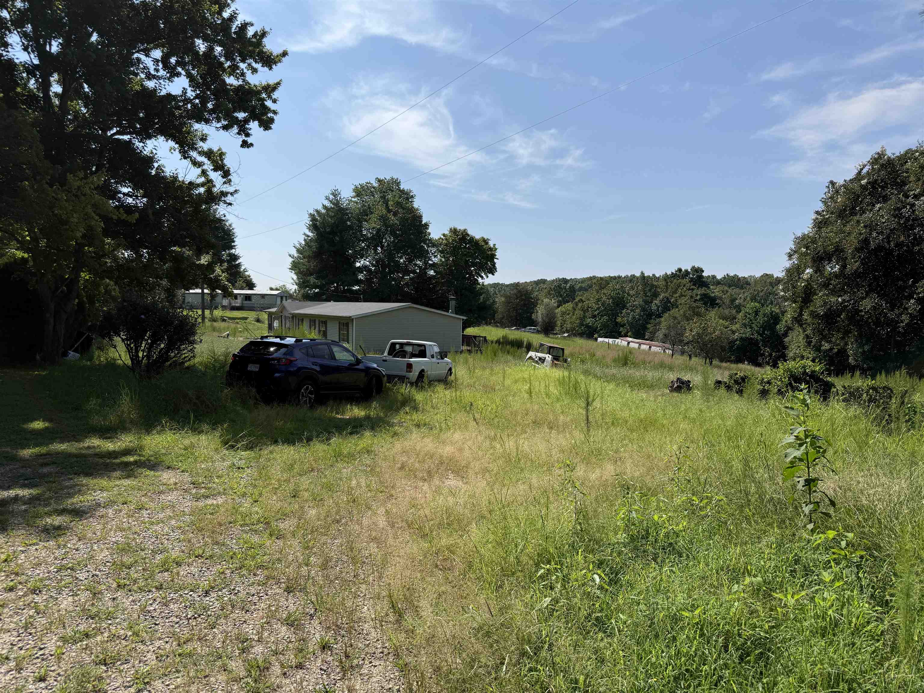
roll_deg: -2.3
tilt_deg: -3.7
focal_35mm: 24
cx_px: 462
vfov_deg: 56.8
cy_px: 346
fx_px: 641
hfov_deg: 71.6
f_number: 1.78
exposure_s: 1/6173
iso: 80
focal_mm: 6.76
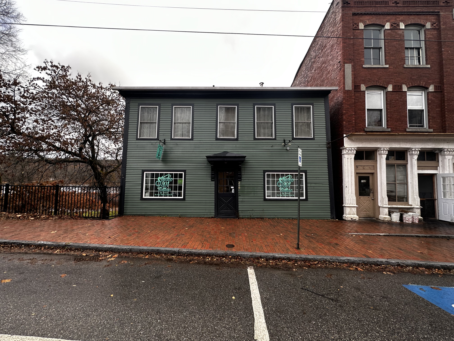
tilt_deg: +3.4
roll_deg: +0.6
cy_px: 170
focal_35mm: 14
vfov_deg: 85.7
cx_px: 227
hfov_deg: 102.1
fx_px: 184
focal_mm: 2.22
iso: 40
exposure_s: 1/118
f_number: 2.2
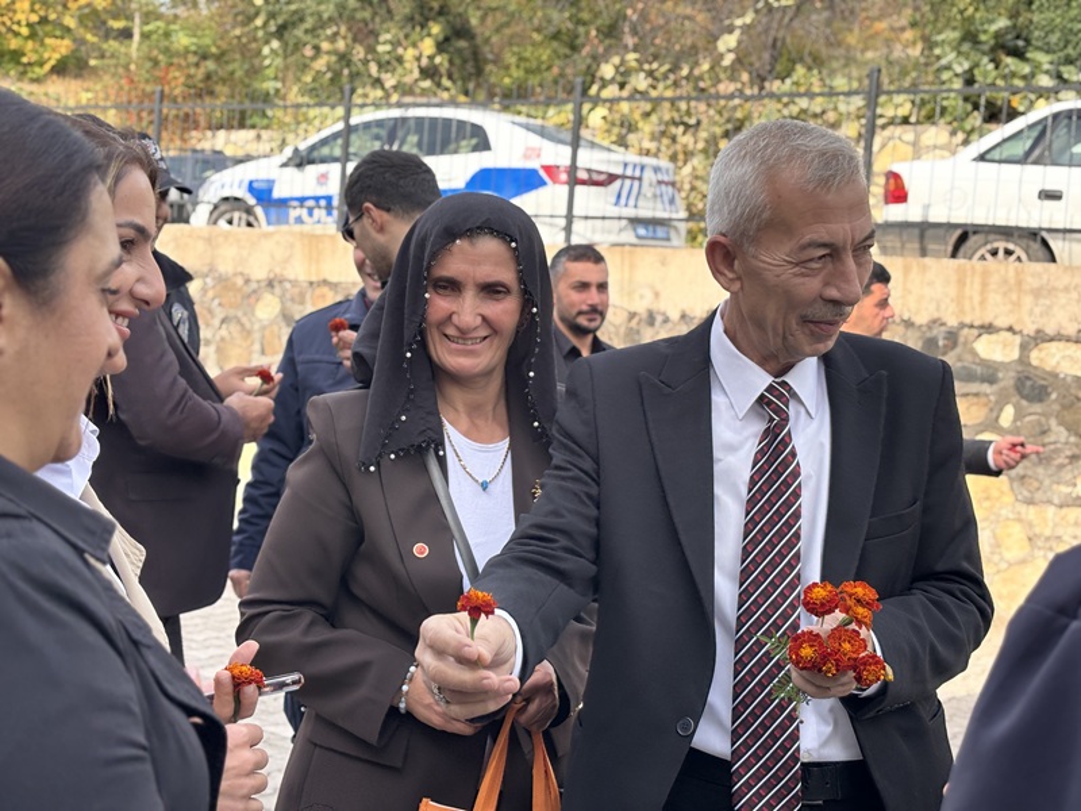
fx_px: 1624
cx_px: 540
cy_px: 406
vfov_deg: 28.0
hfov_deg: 36.8
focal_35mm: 52
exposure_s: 1/441
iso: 32
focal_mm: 5.96
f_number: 1.6
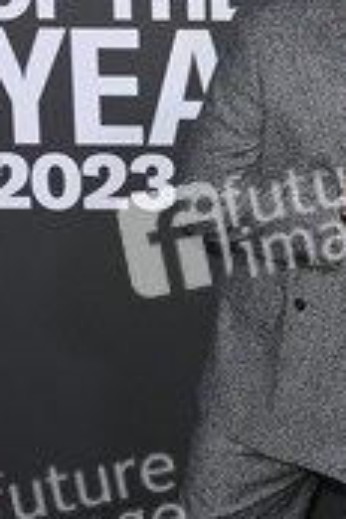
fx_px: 1124
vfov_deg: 25.7
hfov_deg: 17.0
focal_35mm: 78
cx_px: 358
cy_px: 376
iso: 1000
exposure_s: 1/250
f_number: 5.6
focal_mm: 34
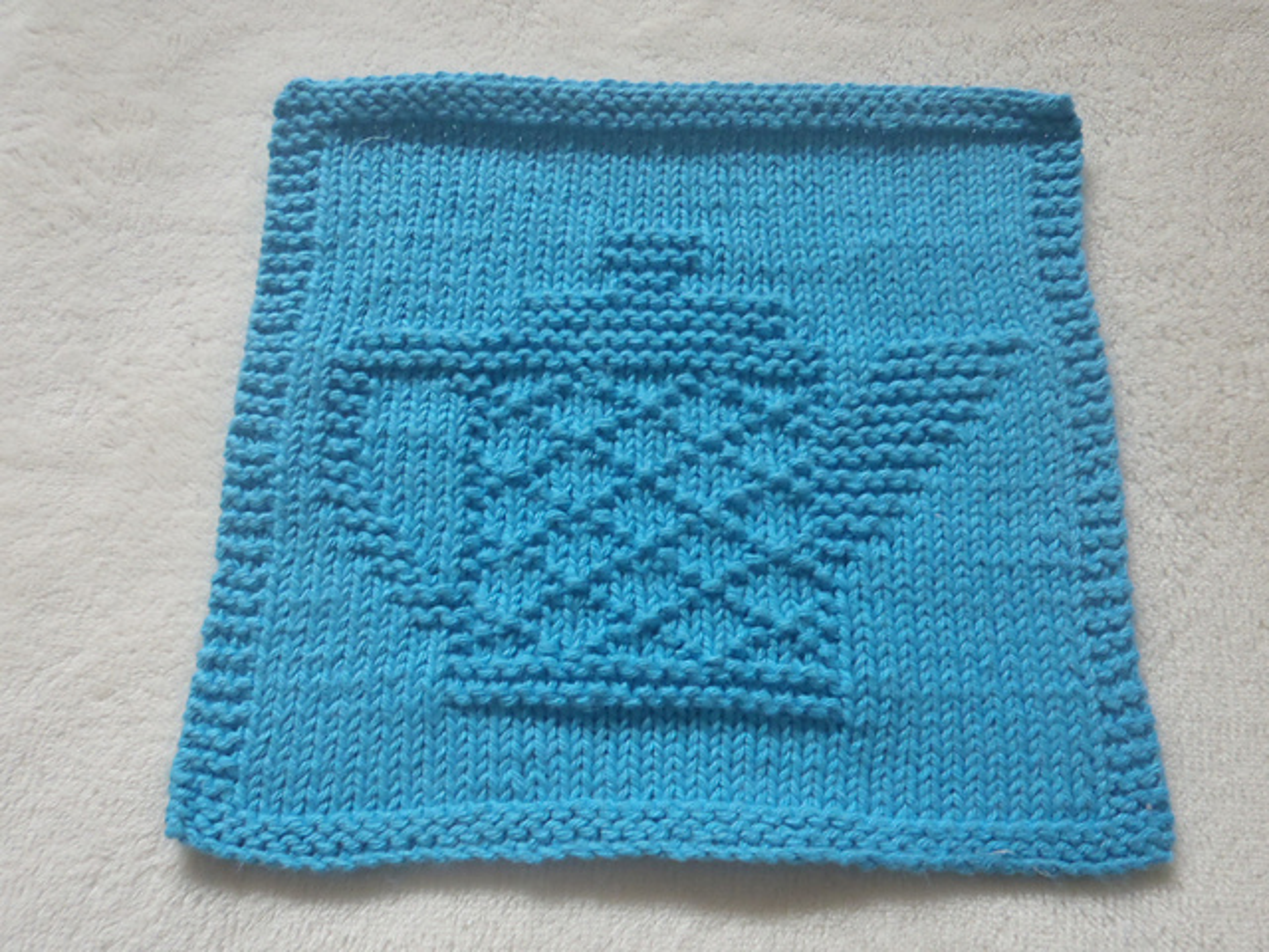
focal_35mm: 28
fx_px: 1026
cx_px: 634
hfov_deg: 63.4
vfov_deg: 49.7
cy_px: 476
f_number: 3.5
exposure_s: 1/15
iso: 200
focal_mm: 5
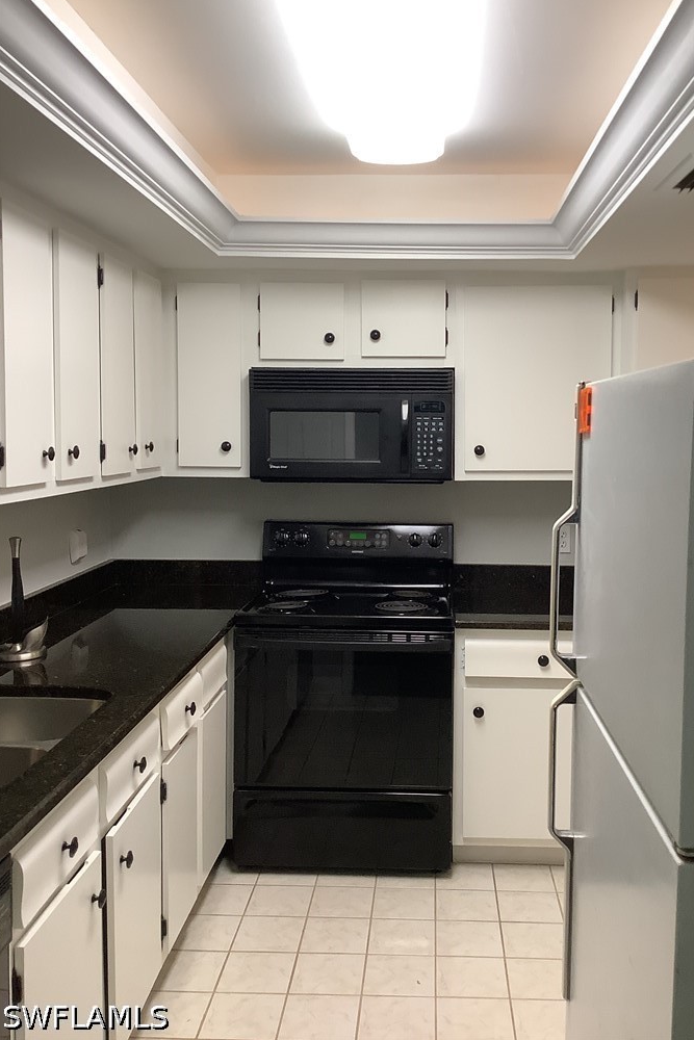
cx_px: 394
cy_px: 509
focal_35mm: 33
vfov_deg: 57.2
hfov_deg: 39.9
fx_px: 954
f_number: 2.4
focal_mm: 3.3
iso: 100
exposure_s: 1/50
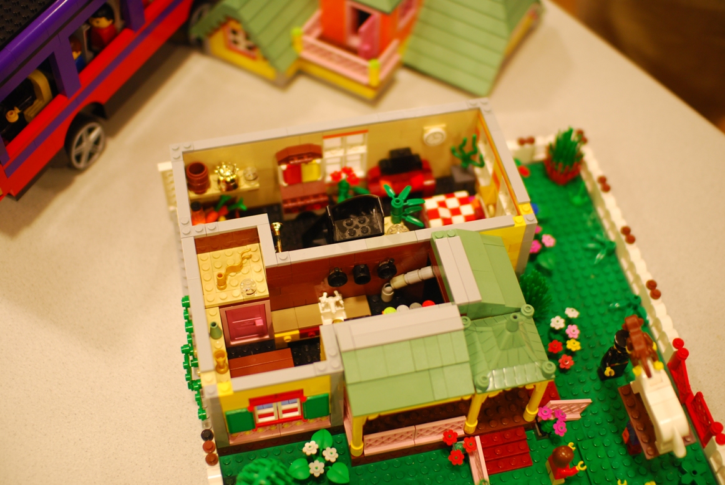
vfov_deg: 29.9
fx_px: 907
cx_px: 362
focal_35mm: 45
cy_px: 242
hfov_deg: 43.6
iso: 250
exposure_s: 1/60
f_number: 1.4
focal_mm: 30
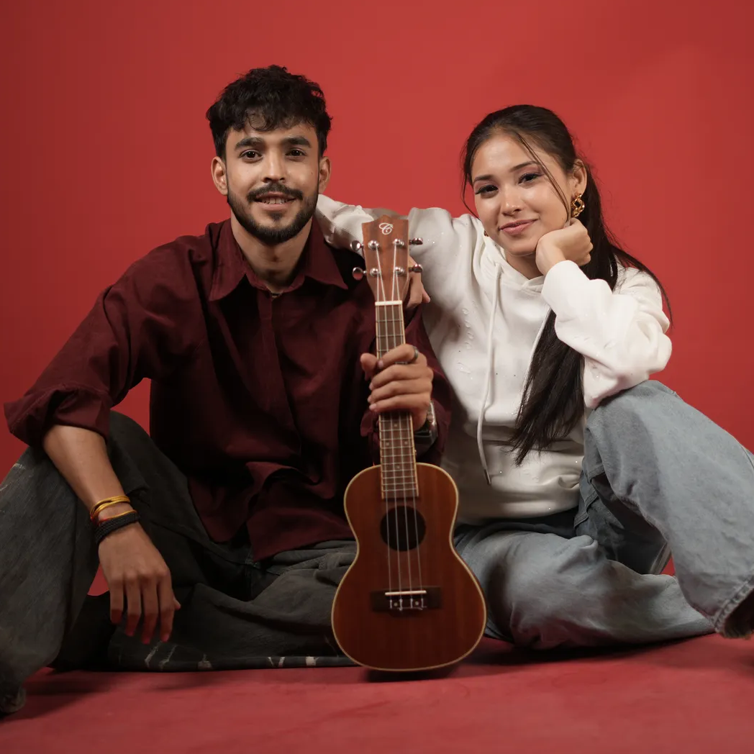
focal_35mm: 73
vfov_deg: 23.7
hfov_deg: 23.6
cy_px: 381
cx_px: 437
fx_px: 1799
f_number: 1.8
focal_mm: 50
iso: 125
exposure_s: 1/100
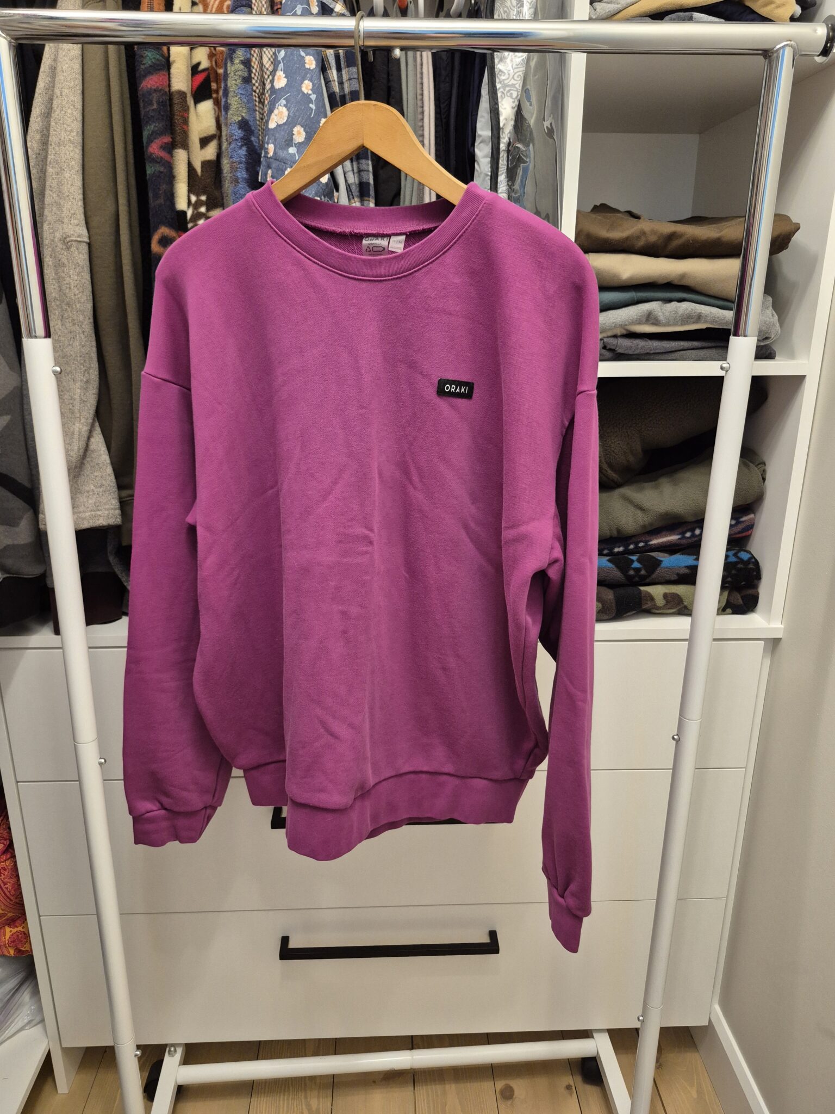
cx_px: 418
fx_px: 740
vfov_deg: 73.9
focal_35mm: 23
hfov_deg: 58.9
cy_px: 557
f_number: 1.8
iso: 640
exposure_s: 1/120
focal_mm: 5.4
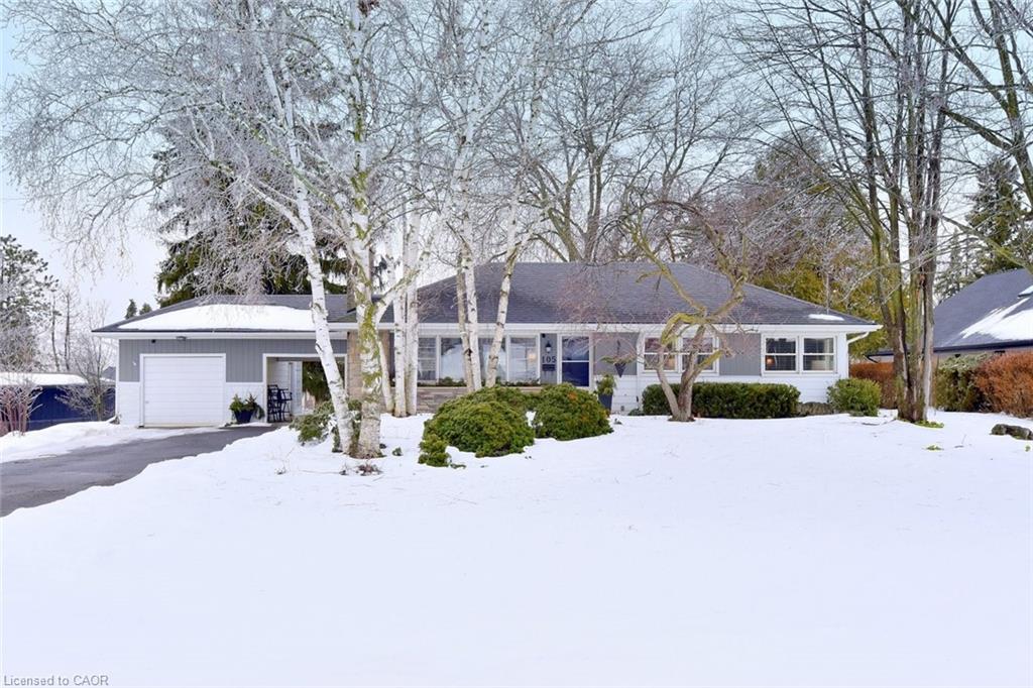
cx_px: 516
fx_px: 688
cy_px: 344
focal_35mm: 24
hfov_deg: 73.8
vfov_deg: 53.1
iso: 500
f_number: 9
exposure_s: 1/320
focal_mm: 24
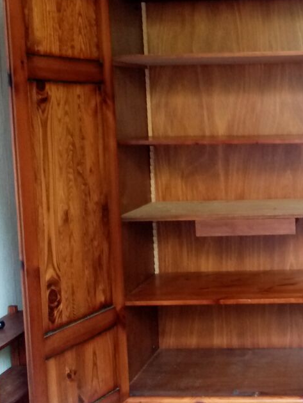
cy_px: 186
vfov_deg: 34.9
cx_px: 316
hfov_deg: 25.1
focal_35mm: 55
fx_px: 641
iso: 380
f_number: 1.8
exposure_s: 1/25
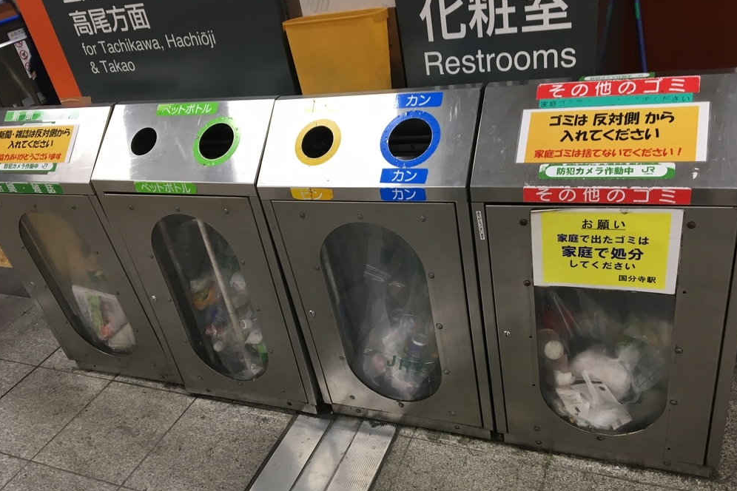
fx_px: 635
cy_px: 281
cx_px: 369
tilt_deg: -33.7
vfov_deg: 42.2
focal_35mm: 31
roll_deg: +7.8
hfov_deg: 60.3
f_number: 2.2
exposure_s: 1/30
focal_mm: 4.15
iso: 50
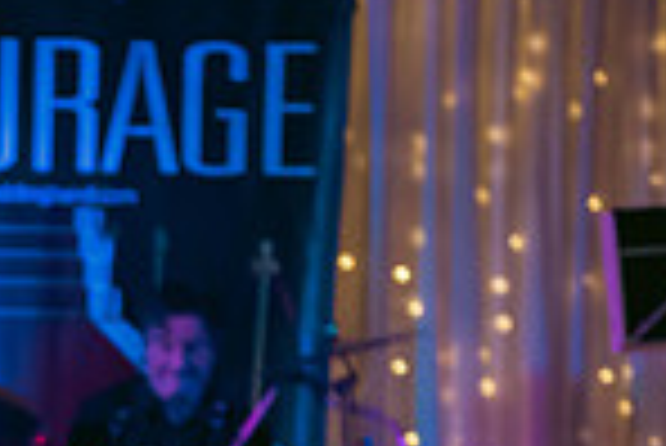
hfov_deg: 9.3
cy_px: 804
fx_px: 4000
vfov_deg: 6.2
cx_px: -279
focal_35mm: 216
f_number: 3.5
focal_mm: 55
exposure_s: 1/160
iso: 800
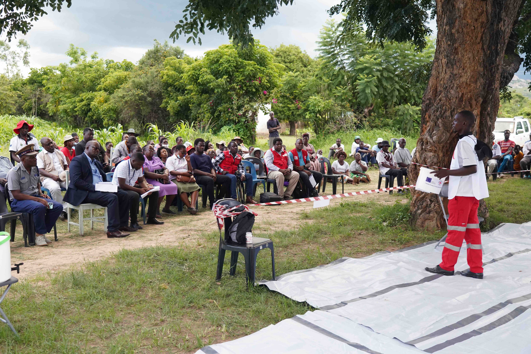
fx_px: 590
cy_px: 177
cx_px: 266
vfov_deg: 33.4
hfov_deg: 48.5
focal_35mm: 40
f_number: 4
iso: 2500
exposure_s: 1/100
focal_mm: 40
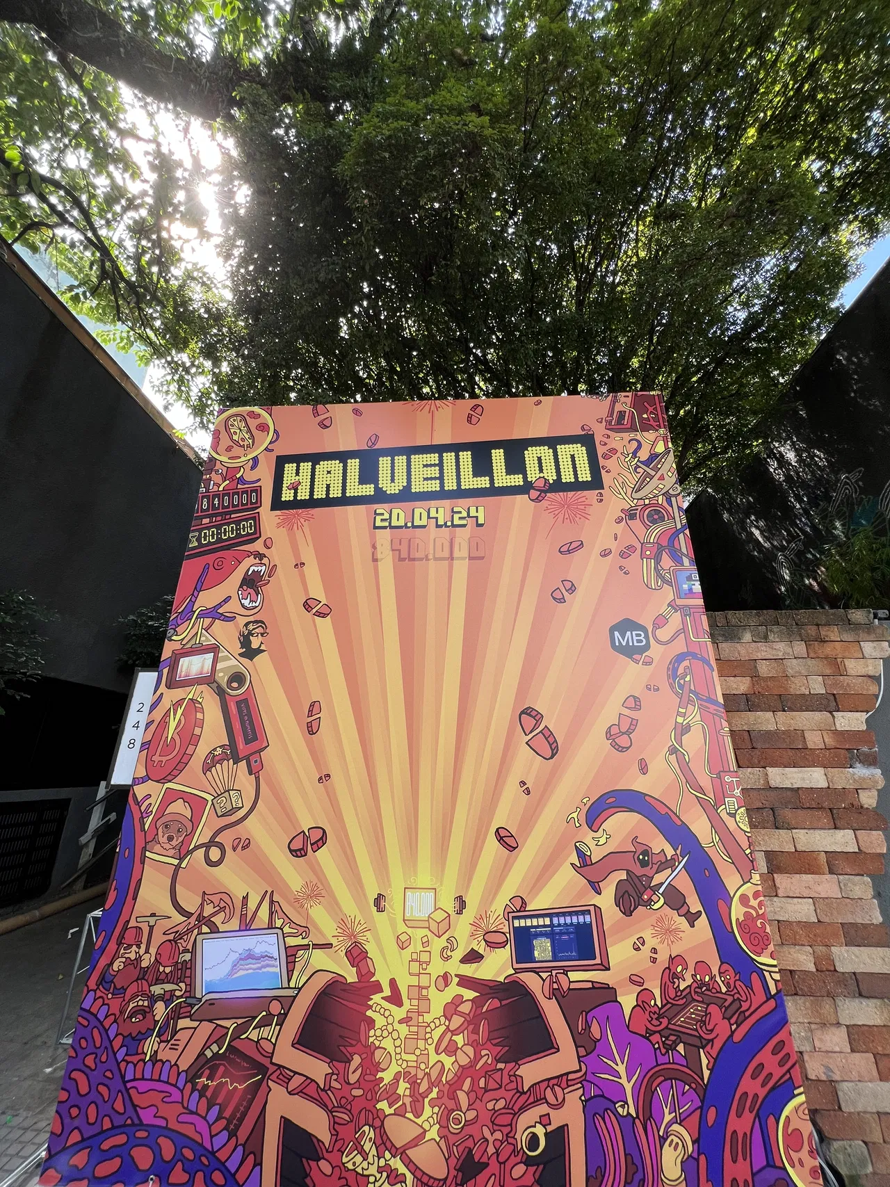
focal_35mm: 13
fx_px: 446
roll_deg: -0.5
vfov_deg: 106.2
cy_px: 594
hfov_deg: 89.9
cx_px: 445
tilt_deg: +21.0
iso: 32
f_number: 1.8
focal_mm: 1.57
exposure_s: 1/116
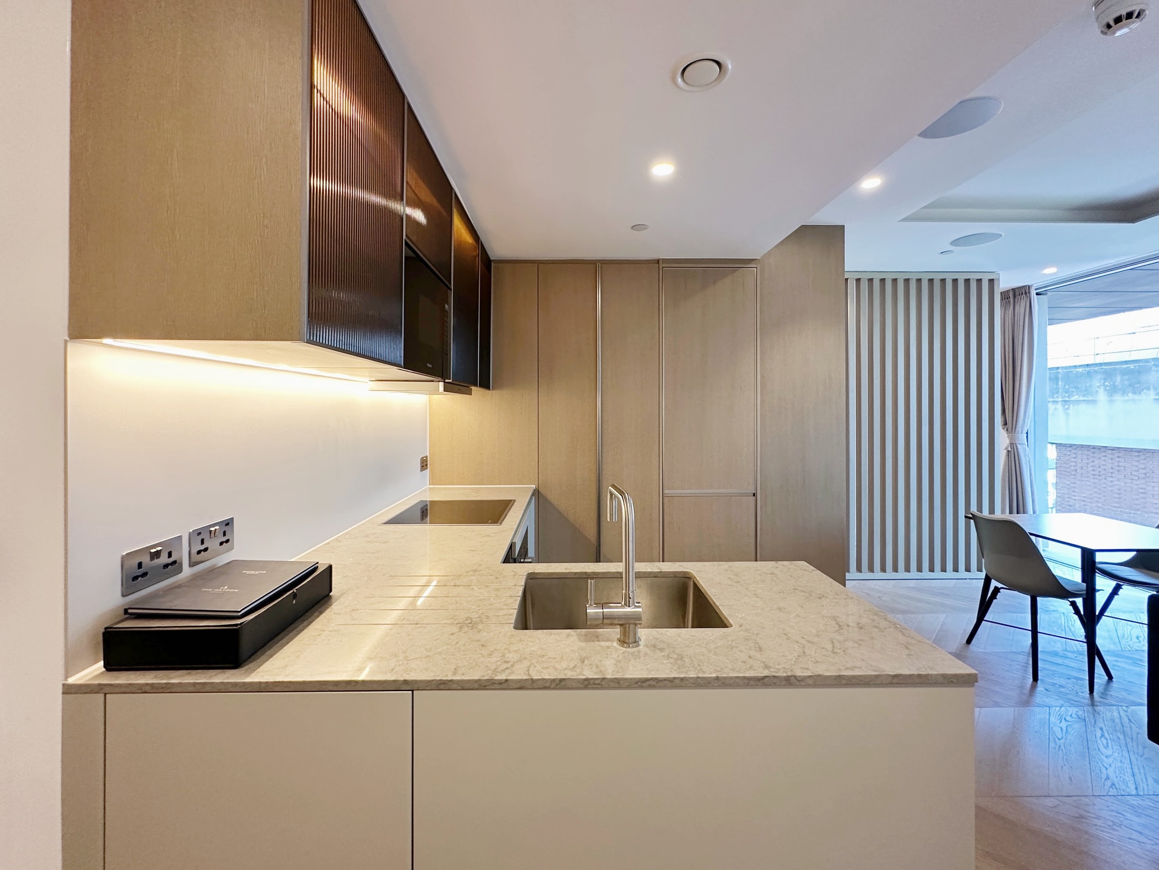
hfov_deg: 98.2
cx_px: 578
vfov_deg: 81.7
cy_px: 408
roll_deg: +0.1
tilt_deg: +1.2
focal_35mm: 15
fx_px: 502
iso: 200
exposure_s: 1/50
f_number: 2.2
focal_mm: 2.22
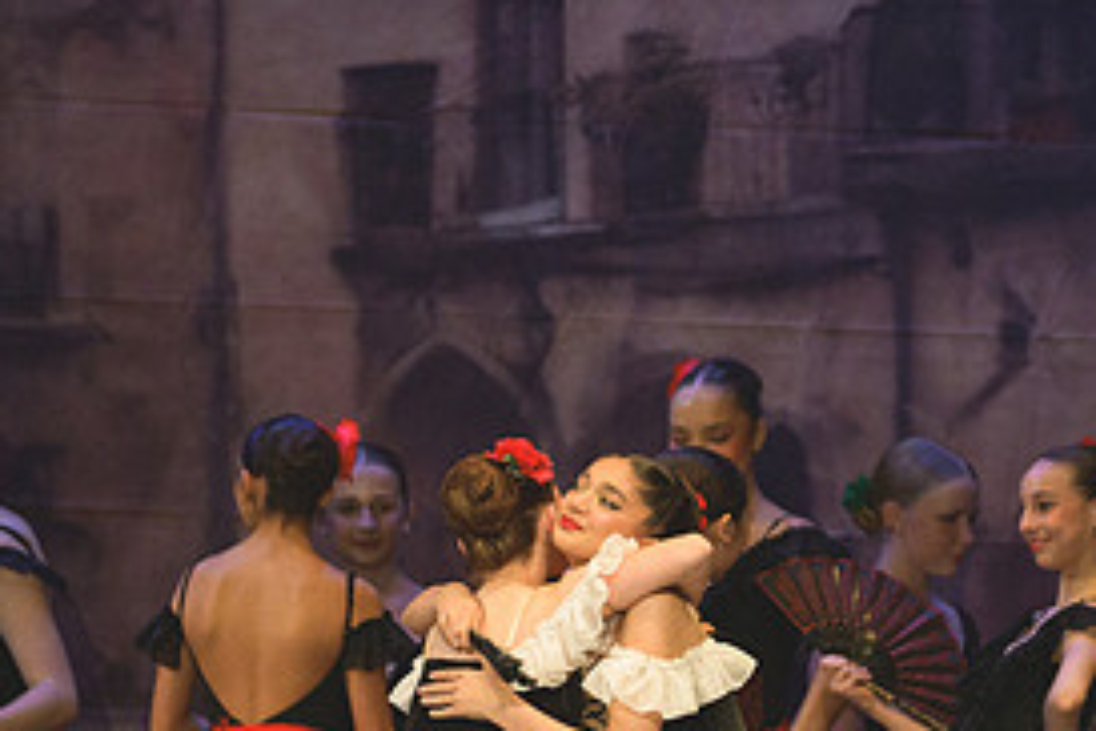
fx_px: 19422
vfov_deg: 2.2
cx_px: 674
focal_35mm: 638
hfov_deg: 3.2
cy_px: 574
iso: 2000
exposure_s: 1/1000
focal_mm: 200
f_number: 2.8
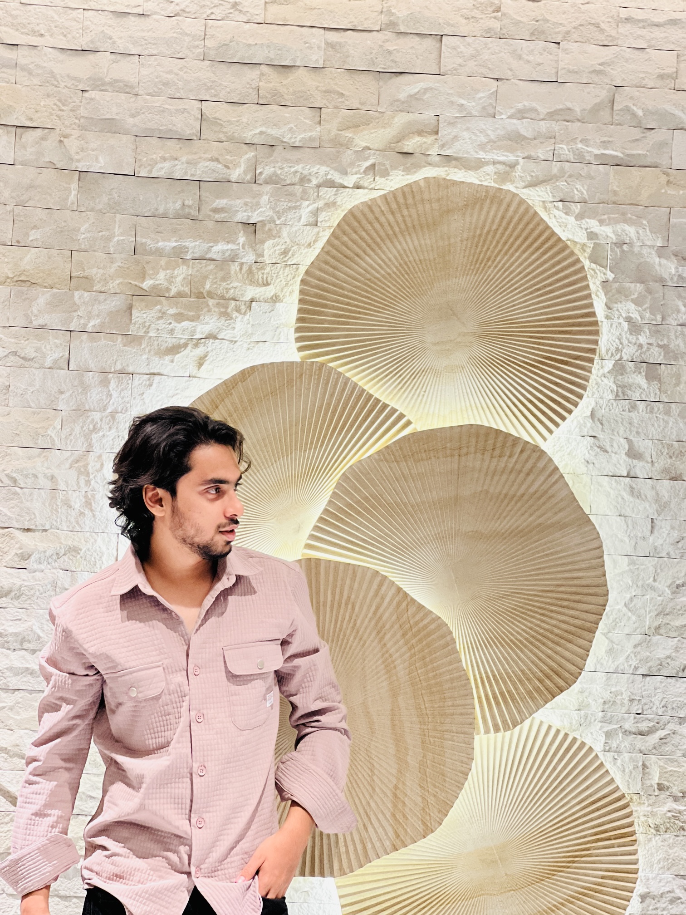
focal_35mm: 77
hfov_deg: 19.1
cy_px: 458
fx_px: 2035
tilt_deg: +1.2
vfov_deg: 25.3
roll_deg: -2.2
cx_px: 343
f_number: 2.8
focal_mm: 9
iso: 400
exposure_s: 1/25
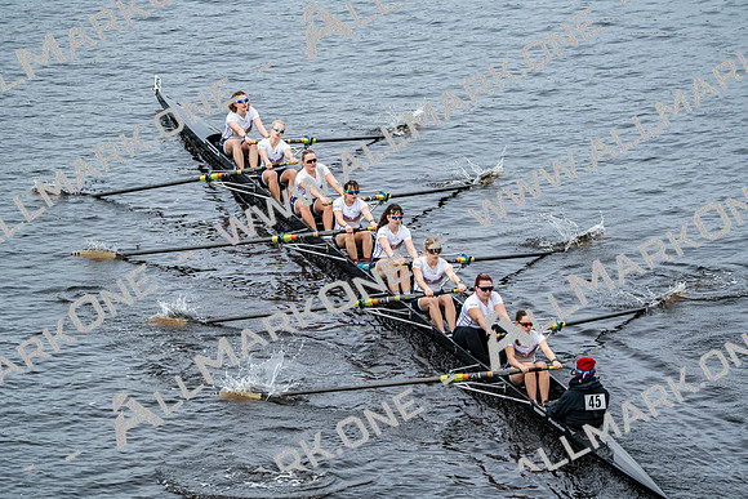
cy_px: 250
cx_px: 374
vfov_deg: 6.9
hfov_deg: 10.3
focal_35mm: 200
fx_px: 4156
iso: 250
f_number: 2.8
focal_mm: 200
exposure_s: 1/2000
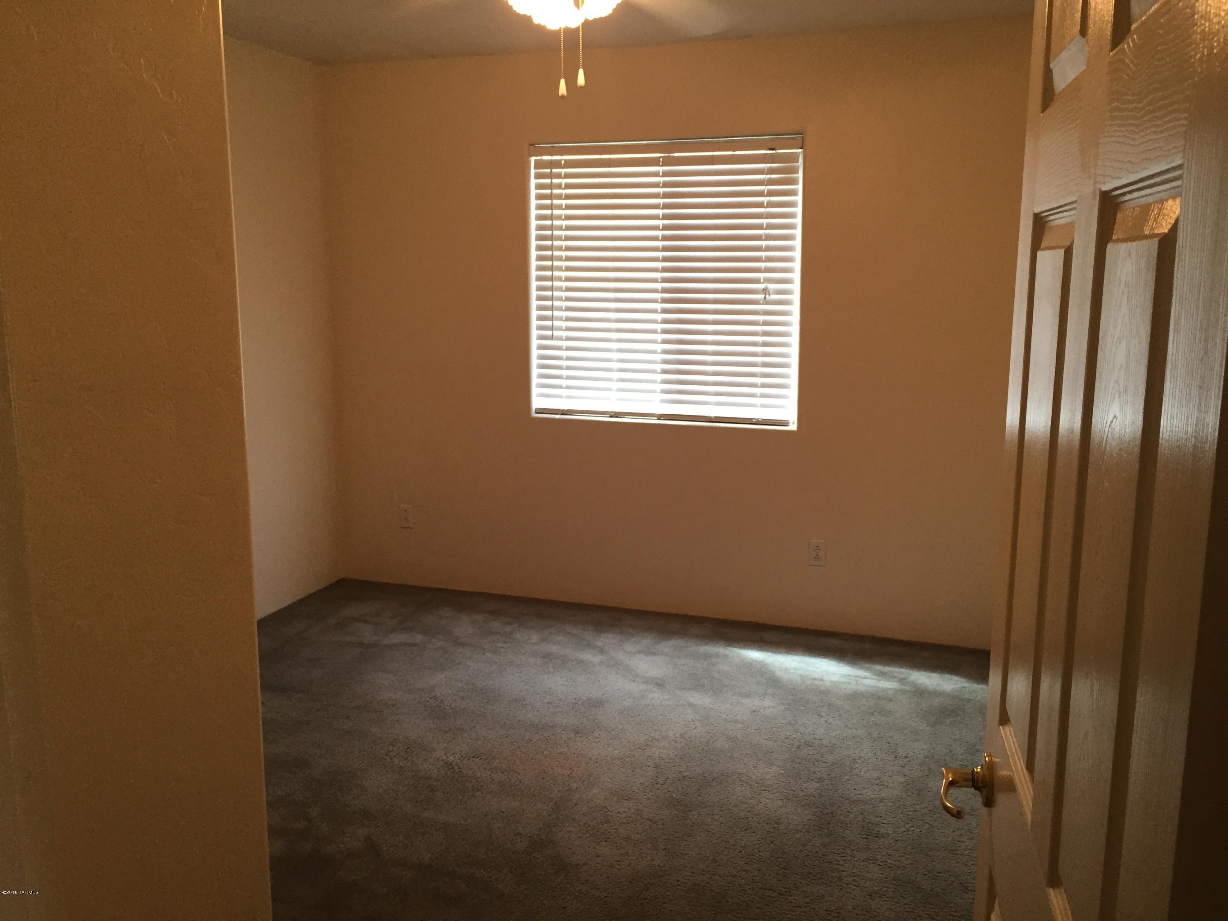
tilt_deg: -9.7
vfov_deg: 48.2
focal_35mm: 29
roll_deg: -0.8
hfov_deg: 61.7
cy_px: 460
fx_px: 1029
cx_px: 614
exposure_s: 1/30
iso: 50
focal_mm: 4.15
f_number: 2.2
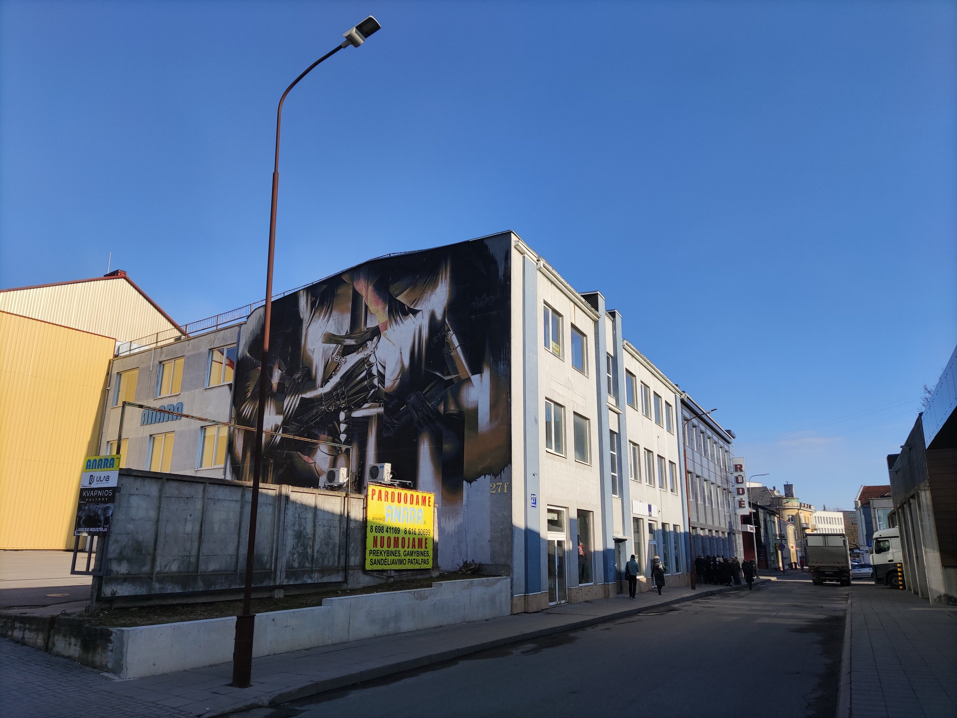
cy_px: 359
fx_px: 719
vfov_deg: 53.1
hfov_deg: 67.3
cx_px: 478
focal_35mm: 26
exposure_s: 1/2095
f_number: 1.79
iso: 50
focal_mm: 4.71
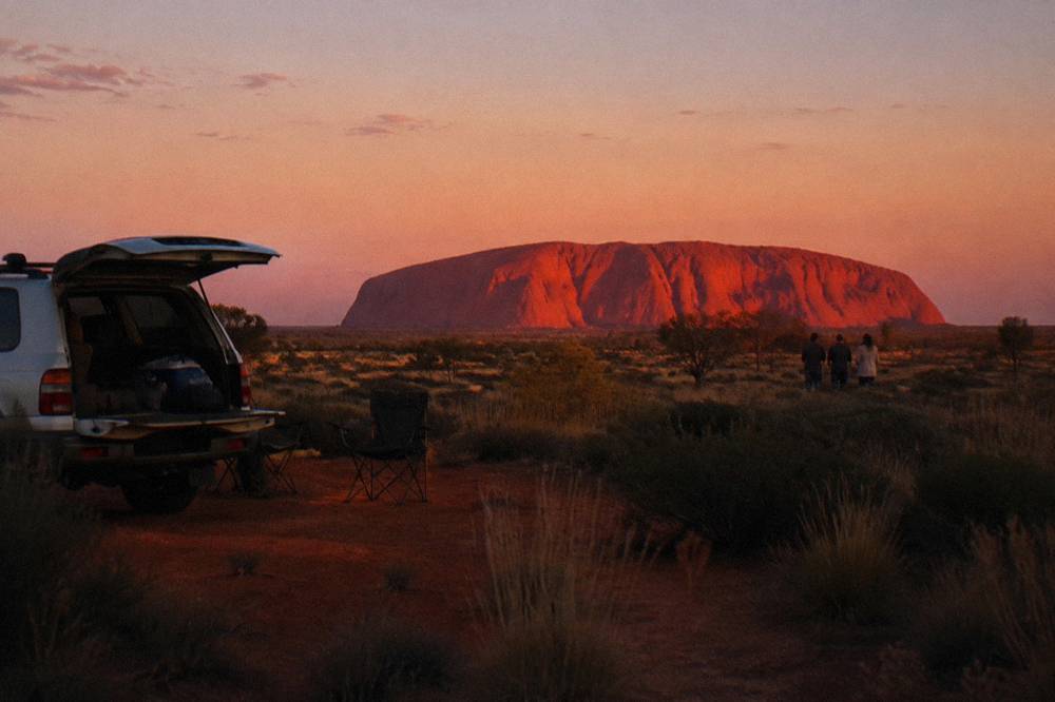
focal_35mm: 37
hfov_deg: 51.9
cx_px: 528
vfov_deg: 35.9
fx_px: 1084
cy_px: 351
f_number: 4.5
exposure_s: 1/1250
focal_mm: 37
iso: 640
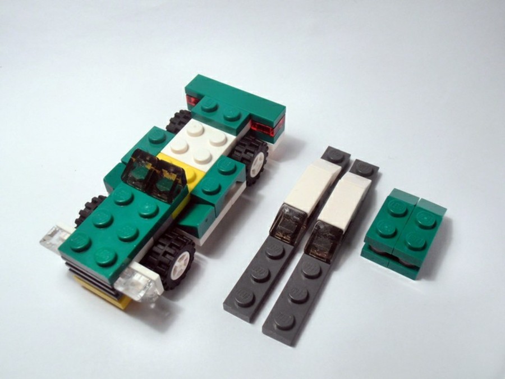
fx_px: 540
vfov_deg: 38.7
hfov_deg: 50.1
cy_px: 190
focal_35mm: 37
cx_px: 252
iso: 80
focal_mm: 6.61
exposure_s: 1/60
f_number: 3.9
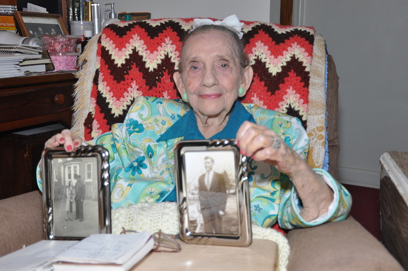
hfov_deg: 42.7
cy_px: 132
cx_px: 186
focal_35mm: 46
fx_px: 521
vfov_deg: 29.2
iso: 500
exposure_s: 1/200
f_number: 4
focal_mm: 28
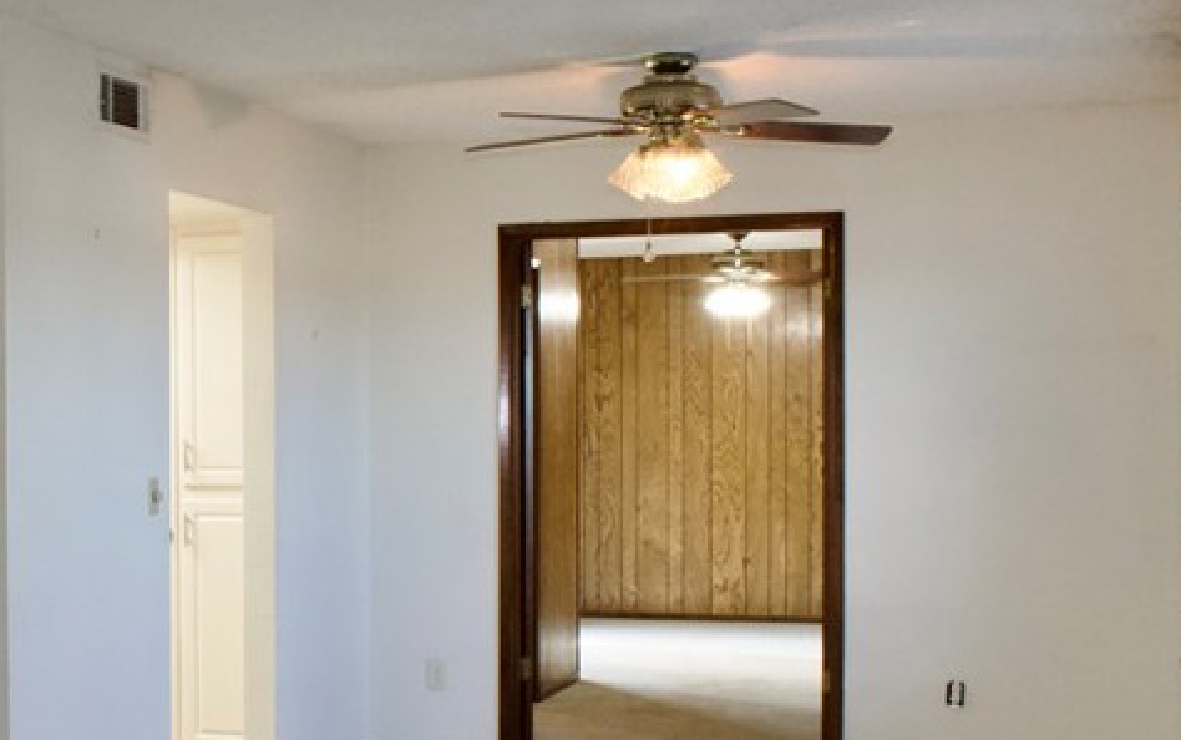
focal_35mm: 66
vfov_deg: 19.7
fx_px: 2126
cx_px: 42
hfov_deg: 29.3
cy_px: 482
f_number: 20
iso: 1600
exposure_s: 1/13
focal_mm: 20
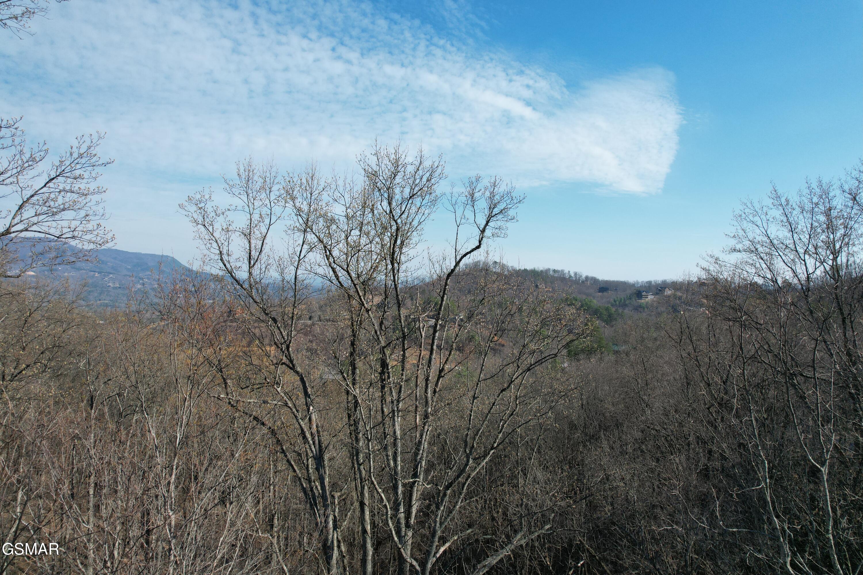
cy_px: 288
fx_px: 527
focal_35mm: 22
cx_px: 432
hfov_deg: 78.6
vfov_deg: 57.2
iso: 130
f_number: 2.8
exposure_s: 1/2000
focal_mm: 8.38
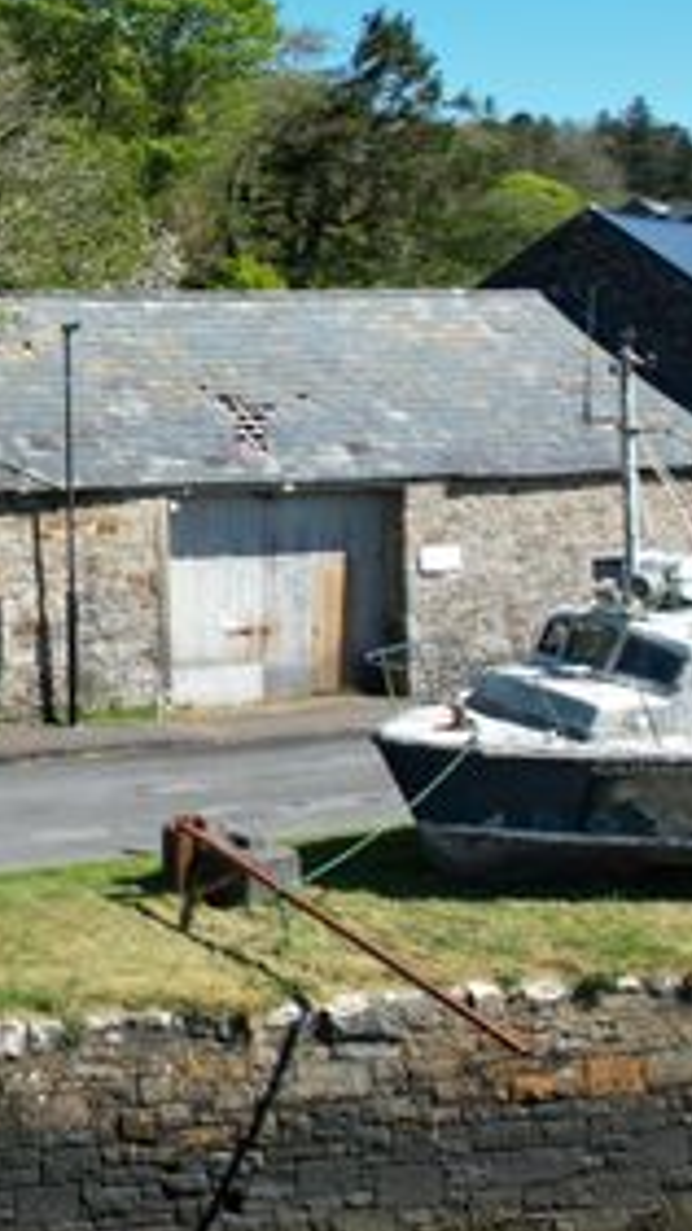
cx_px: -460
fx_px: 1925
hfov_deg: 17.5
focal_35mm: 59
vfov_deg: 34.6
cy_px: 289
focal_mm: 8.38
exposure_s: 1/1250
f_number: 2.8
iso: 100
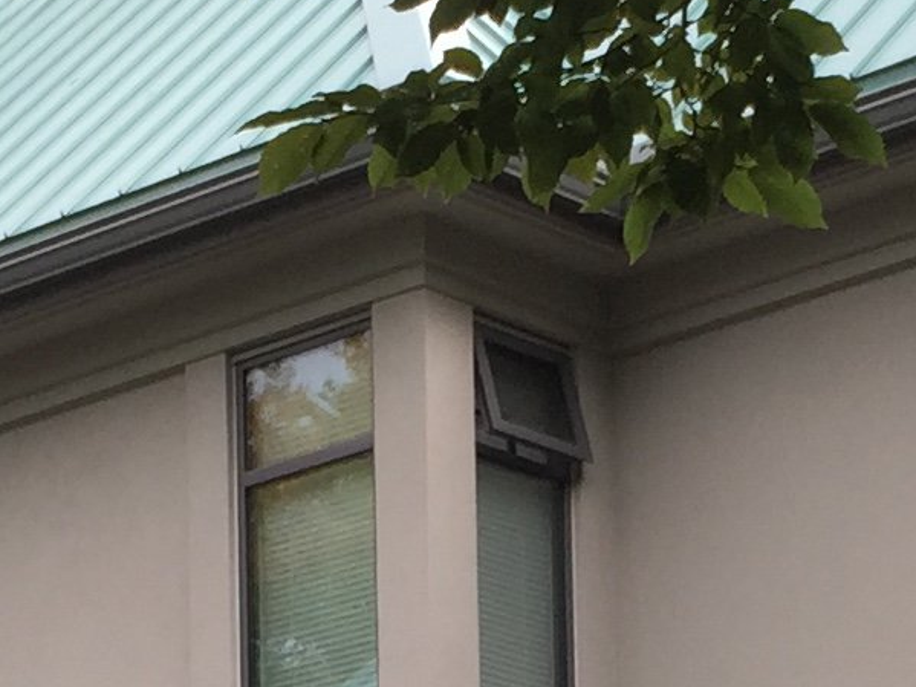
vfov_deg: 8.9
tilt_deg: +5.1
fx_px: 4180
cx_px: 428
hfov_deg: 12.5
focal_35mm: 158
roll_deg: +1.2
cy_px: 1362
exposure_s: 1/494
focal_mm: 4.15
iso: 32
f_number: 2.2
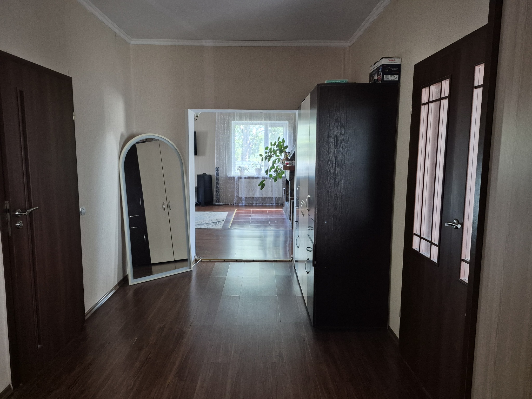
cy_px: 200
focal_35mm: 23
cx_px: 266
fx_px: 353
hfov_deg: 73.9
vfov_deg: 58.9
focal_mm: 5.4
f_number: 1.8
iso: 800
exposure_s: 1/100
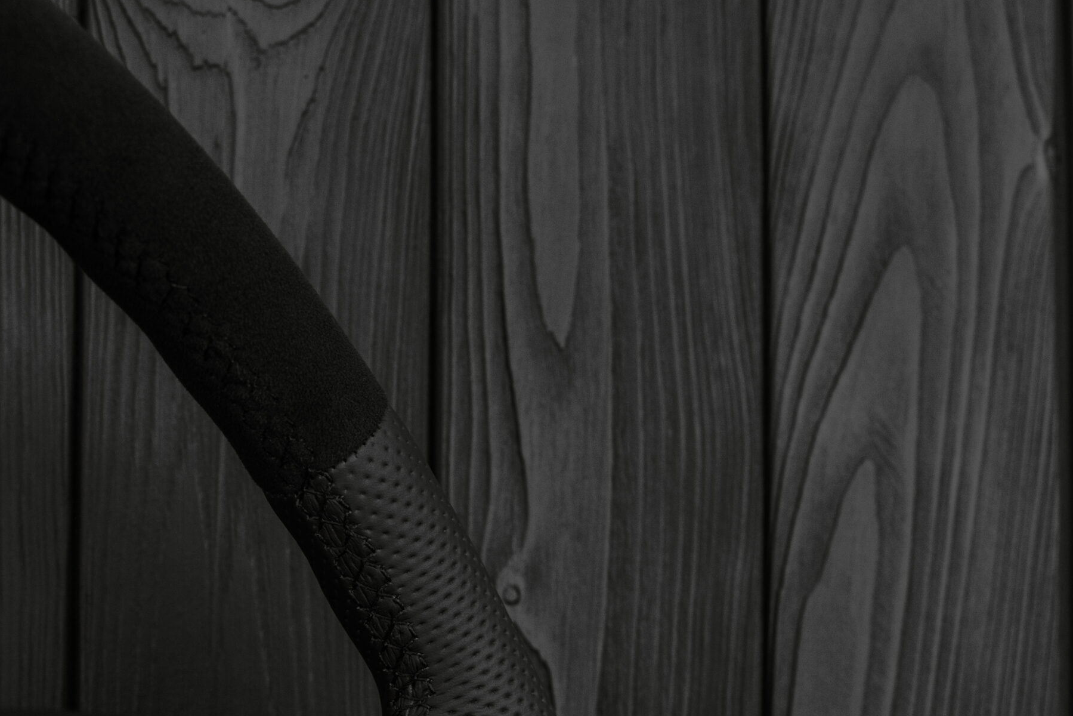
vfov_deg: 18.2
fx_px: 2227
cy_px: 487
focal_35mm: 75
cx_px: 330
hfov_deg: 26.9
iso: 500
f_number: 6.3
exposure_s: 1/125
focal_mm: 35
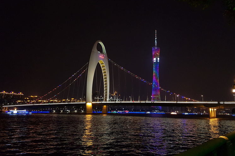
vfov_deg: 46.4
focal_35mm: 28
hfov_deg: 65.5
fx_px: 183
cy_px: 79
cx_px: 116
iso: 200
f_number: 1.7
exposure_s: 1/25
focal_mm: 4.2
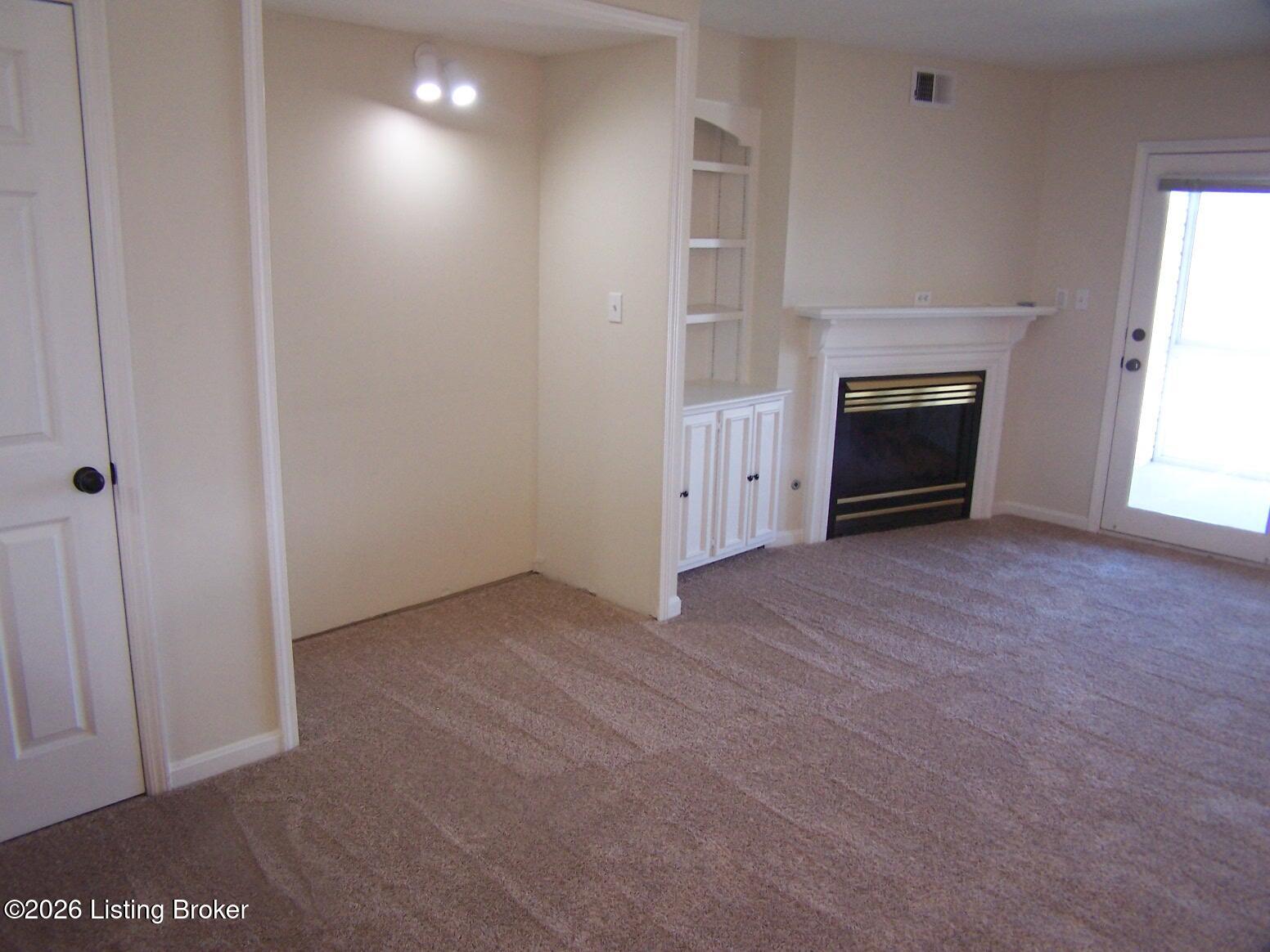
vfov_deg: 37.7
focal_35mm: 38
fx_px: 1394
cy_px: 476
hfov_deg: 49.0
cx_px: 635
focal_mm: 6.3
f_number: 2.8
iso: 140
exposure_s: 1/30
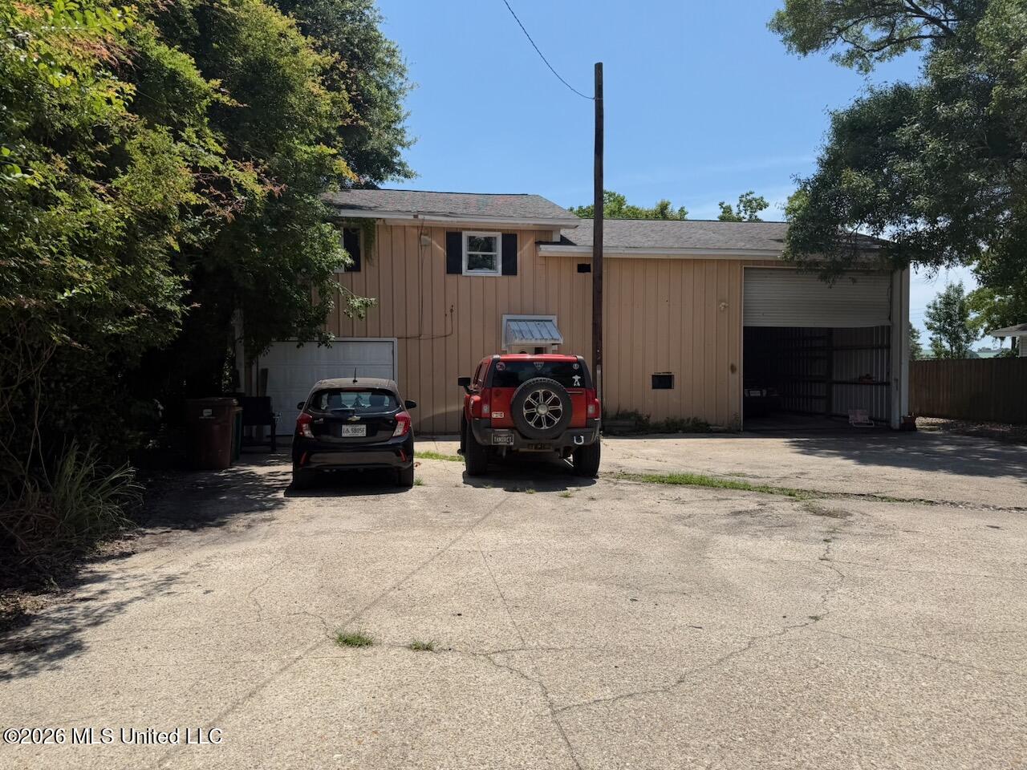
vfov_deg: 56.8
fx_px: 712
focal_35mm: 24
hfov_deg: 71.6
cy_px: 385
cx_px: 514
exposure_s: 1/5319
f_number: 1.78
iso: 80
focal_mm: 6.76
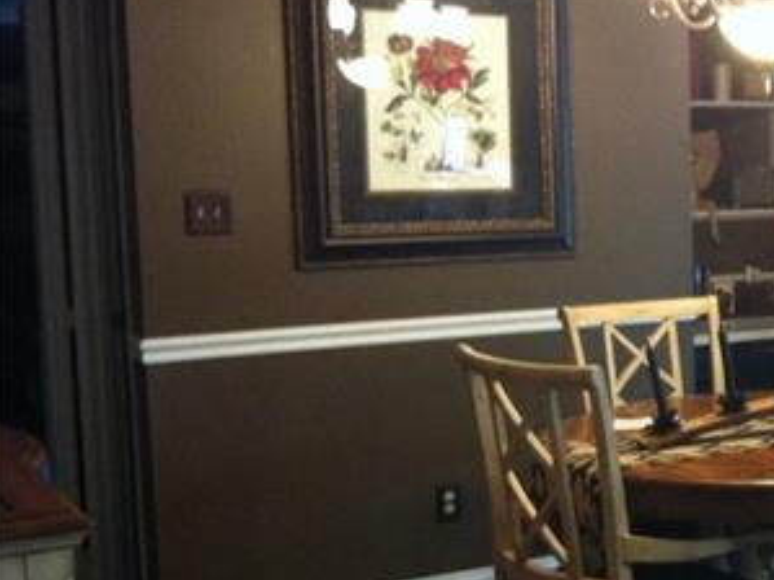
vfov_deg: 19.6
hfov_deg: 24.5
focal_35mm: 75
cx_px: 823
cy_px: 337
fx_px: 1676
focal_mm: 3.85
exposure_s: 1/15
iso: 200
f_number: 2.8
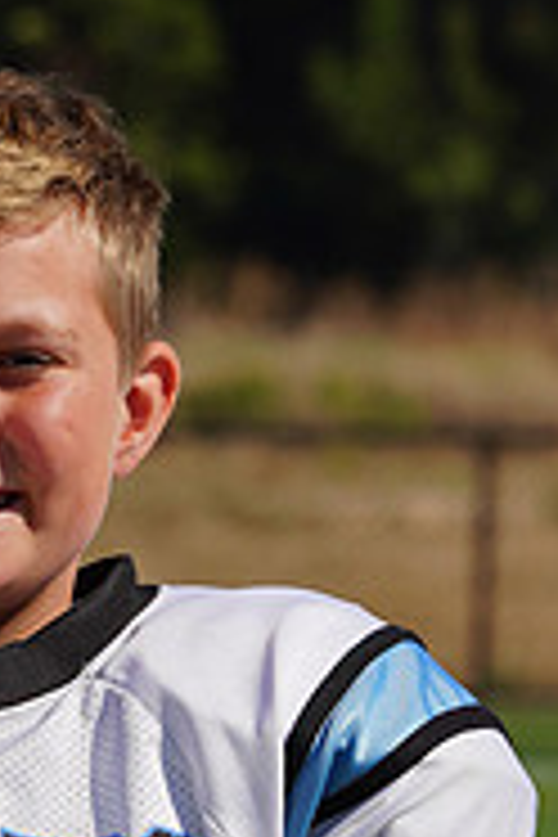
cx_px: -68
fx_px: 17692
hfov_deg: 1.8
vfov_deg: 2.7
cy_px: 909
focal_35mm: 761
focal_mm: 244
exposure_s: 1/250
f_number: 14
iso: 100
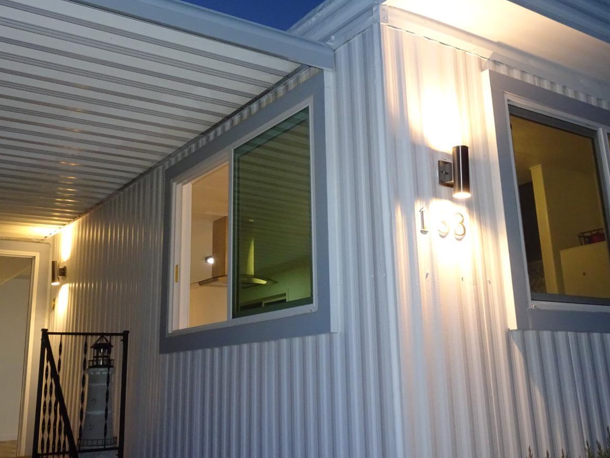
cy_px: 194
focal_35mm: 38
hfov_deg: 49.0
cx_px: 303
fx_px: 670
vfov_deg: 37.6
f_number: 3.5
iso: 500
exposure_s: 1/30
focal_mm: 4.92
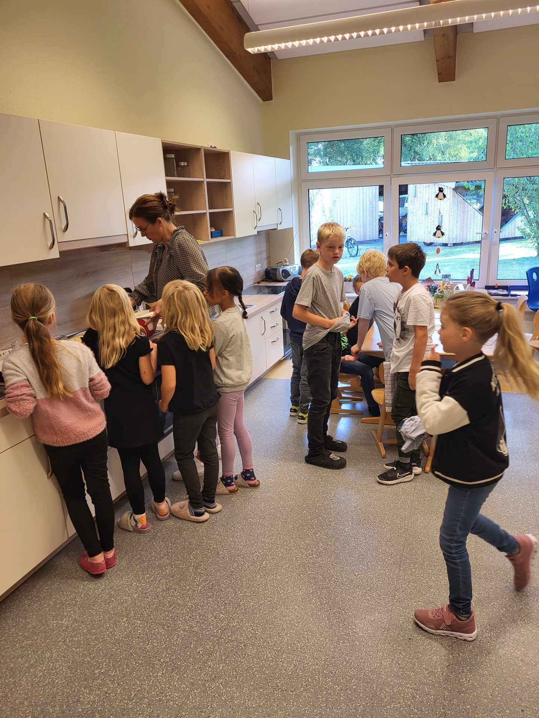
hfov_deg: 53.1
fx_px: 540
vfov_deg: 67.3
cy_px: 359
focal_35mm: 26
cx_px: 270
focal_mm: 5.4
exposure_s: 1/100
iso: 100
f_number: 1.8
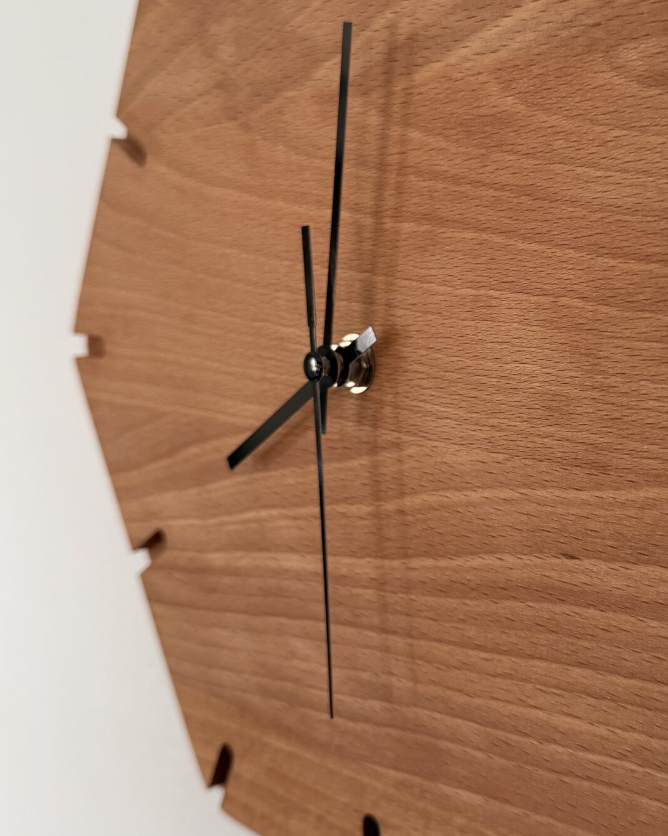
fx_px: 1112
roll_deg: -0.3
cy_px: 361
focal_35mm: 45
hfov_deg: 32.5
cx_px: 531
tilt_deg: -3.1
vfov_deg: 41.1
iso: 200
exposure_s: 1/120
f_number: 1.78
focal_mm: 6.76
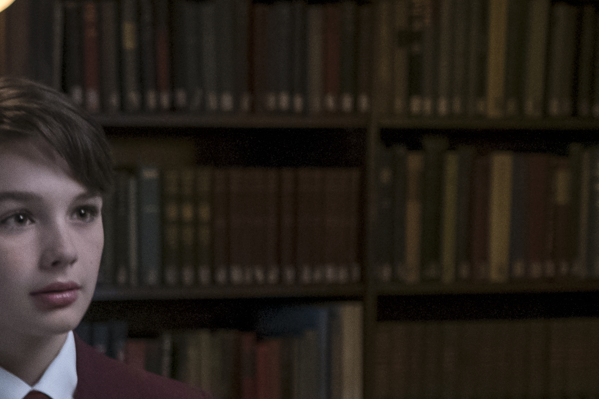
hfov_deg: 12.0
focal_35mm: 150
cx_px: -643
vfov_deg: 9.0
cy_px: 526
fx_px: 2495
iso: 1600
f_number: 2.2
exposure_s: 1/60
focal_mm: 23
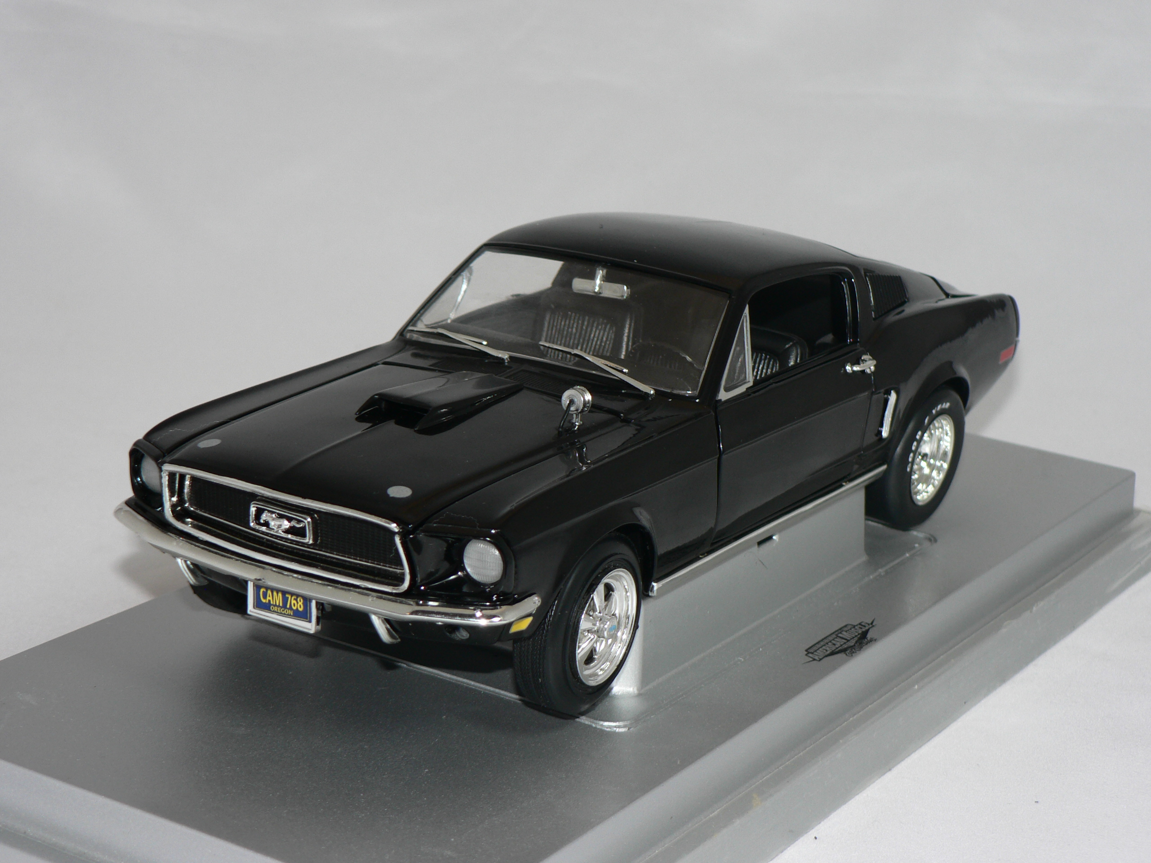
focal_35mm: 74
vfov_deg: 19.9
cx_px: 576
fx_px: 2461
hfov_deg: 26.3
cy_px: 432
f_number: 3.2
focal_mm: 12.4
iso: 80
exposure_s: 1/60
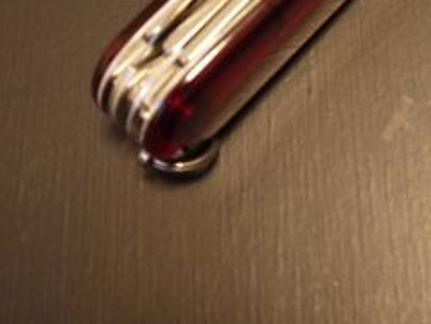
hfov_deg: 19.6
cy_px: -94
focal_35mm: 96
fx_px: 1195
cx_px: 463
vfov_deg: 14.7
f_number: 4
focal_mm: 18
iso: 800
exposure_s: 1/20
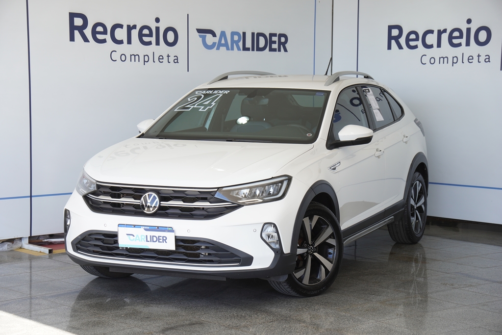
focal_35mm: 76
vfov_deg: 17.8
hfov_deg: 26.5
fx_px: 1067
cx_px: 251
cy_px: 168
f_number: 4
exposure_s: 1/160
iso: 125
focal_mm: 51
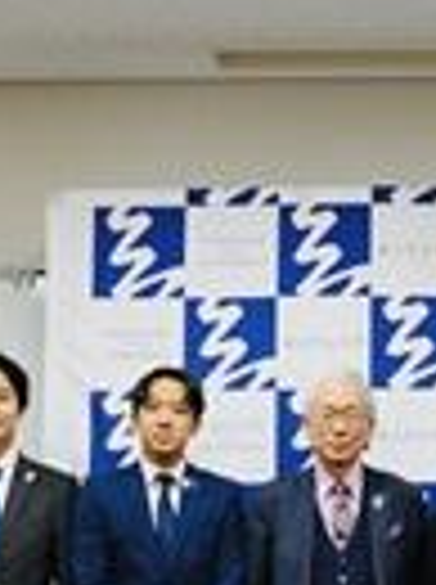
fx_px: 1297
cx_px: 584
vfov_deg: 24.8
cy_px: 508
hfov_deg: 17.7
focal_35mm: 77
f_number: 5.6
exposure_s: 1/125
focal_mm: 26
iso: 2000
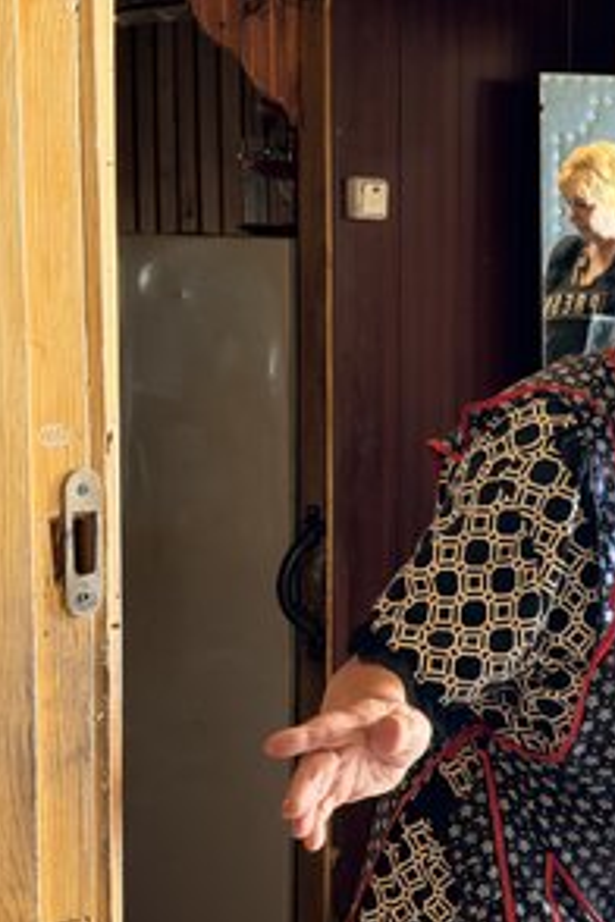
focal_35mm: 68
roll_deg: -1.9
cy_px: 467
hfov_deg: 19.5
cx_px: 609
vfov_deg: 29.7
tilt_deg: -6.1
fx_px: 1742
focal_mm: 6.76
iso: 400
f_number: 1.78
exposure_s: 1/40
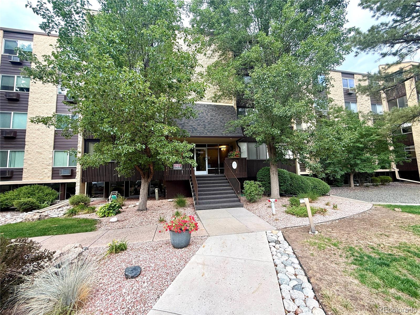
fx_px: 170
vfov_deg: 85.7
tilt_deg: +5.4
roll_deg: +1.6
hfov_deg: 102.1
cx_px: 210
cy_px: 158
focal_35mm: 14
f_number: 2.2
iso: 50
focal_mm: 2.22
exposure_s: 1/99
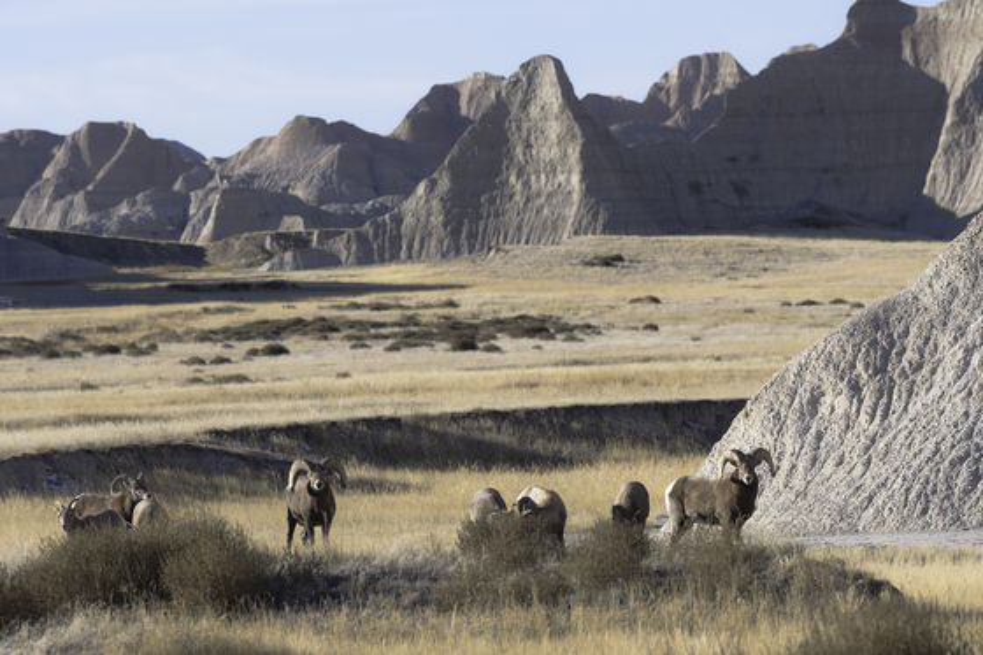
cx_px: 492
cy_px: 328
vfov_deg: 4.6
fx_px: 8189
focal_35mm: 300
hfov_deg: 6.9
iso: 200
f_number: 7.1
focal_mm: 200
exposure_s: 1/1000
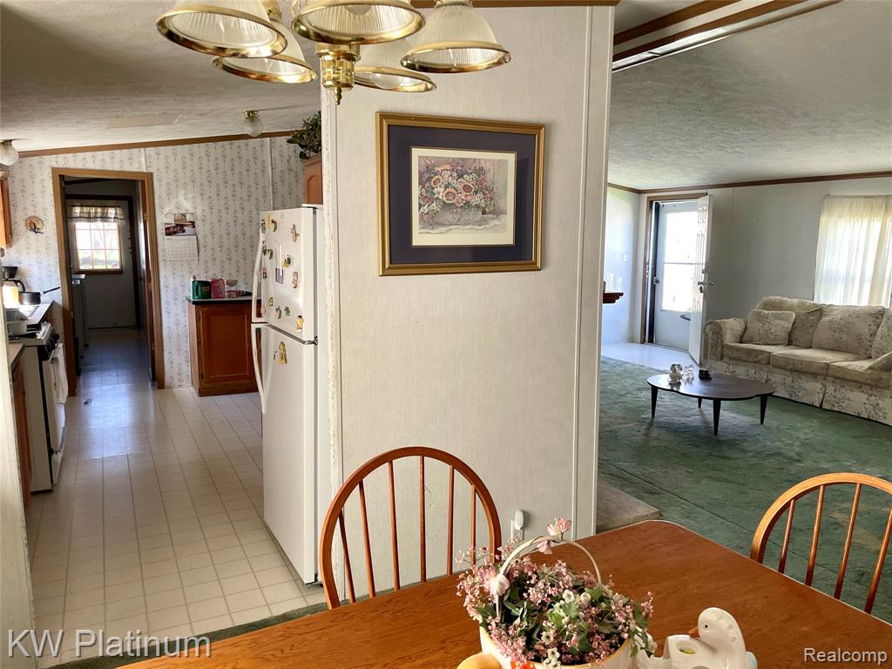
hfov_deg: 67.3
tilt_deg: -8.8
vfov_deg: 53.1
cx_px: 446
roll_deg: -0.2
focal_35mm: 26
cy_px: 334
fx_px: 670
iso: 125
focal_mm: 4.2
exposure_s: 1/107
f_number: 1.6
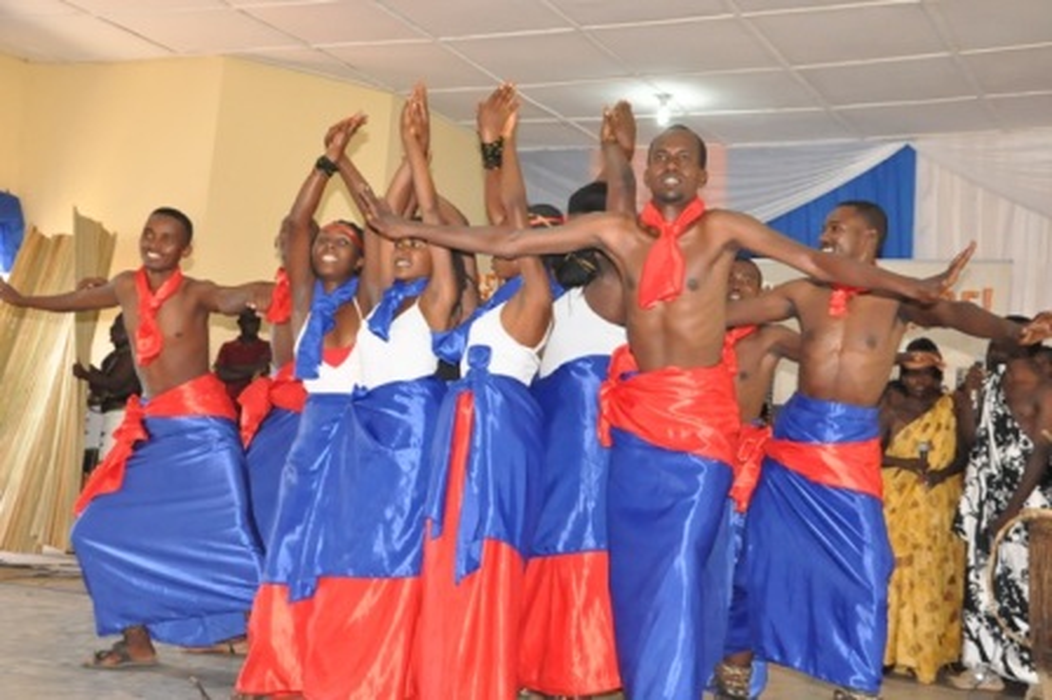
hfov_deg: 41.1
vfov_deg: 28.0
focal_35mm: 48
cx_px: 526
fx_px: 1402
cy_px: 350
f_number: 7.1
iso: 3200
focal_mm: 32
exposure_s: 1/100
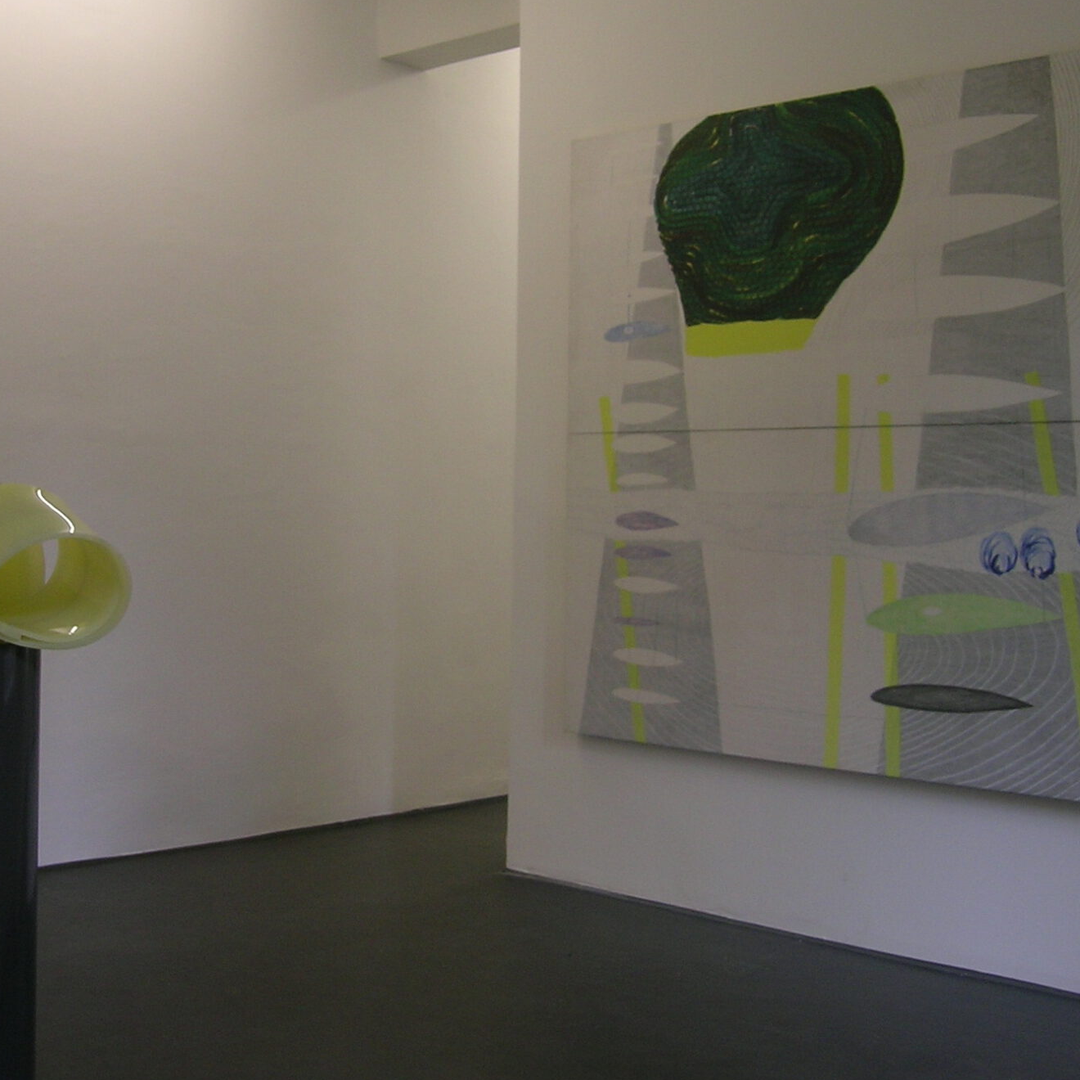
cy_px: 448
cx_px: 360
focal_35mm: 48
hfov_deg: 35.0
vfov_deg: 35.3
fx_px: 1694
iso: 50
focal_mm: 5.8
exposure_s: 1/15
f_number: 4
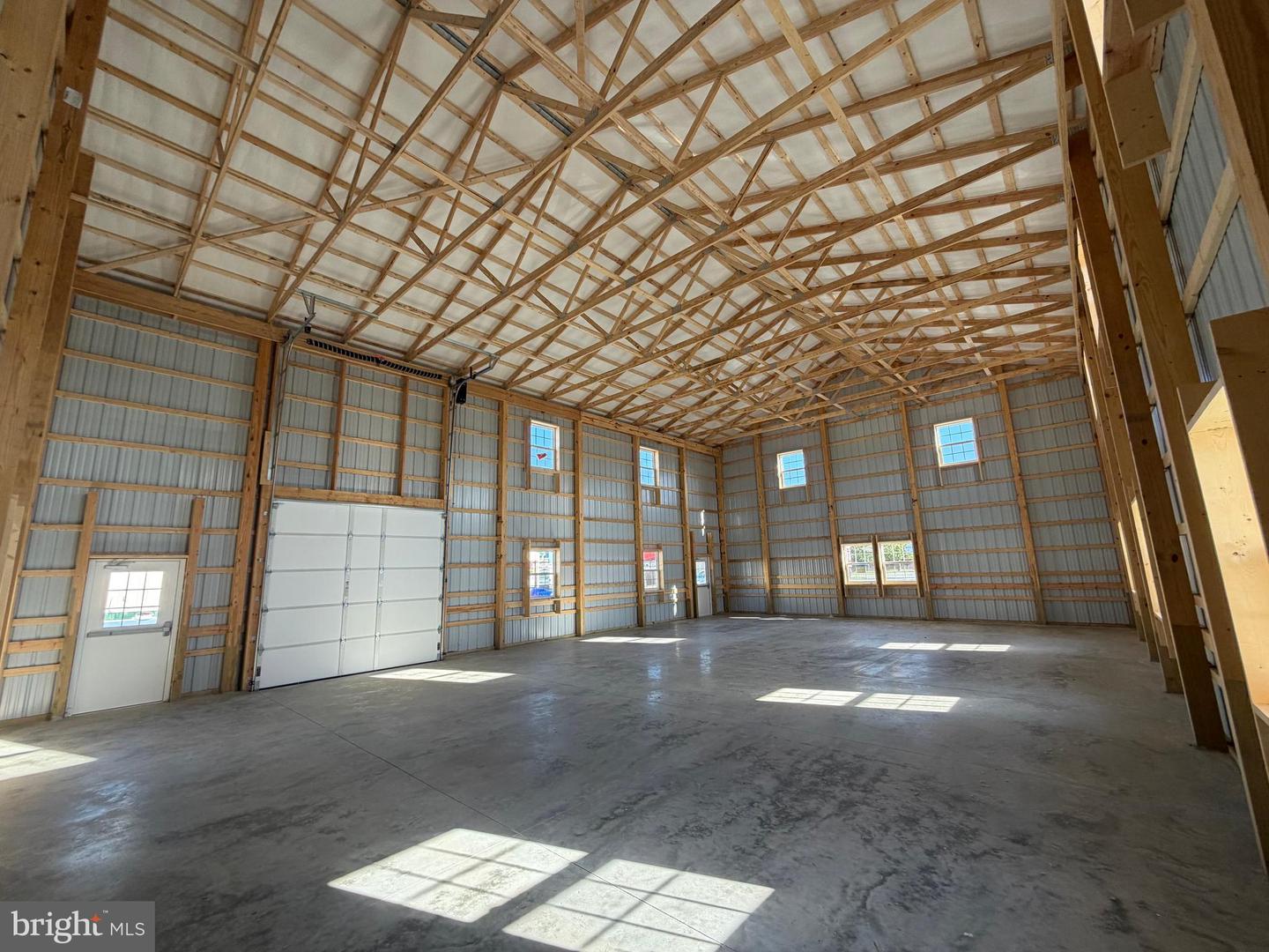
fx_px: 513
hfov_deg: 102.1
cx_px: 634
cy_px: 476
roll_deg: +2.6
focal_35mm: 14
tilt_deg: +10.0
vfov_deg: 85.7
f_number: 2.2
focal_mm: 2.22
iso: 125
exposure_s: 1/121
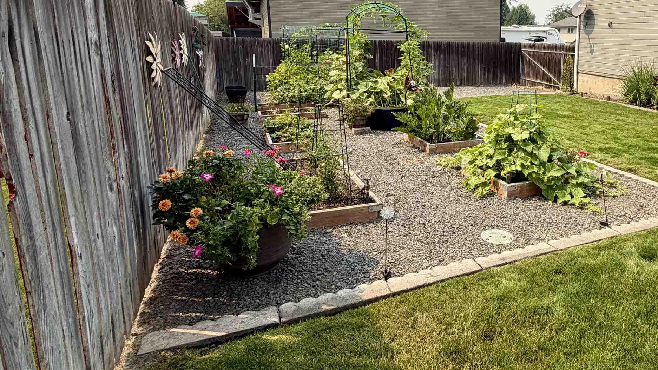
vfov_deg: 45.1
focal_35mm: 25
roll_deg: +0.2
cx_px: 455
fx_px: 436
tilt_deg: -10.3
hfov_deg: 71.2
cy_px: 115
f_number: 2.2
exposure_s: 1/770
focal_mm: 2.22
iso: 25
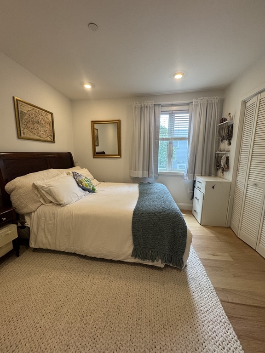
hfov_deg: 85.7
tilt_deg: -8.6
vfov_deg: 102.1
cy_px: 176
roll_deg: -0.7
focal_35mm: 14
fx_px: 143
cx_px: 132
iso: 160
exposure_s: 1/120
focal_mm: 2.22
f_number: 2.2
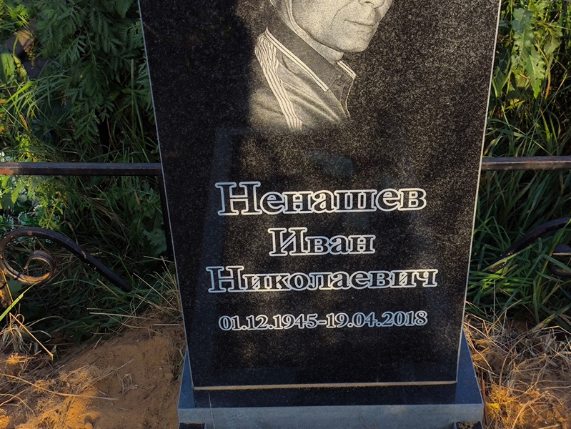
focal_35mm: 50
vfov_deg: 29.1
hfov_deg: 38.2
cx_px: 286
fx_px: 825
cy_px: 214
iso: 50
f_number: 1.7
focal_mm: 4.71
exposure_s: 1/721
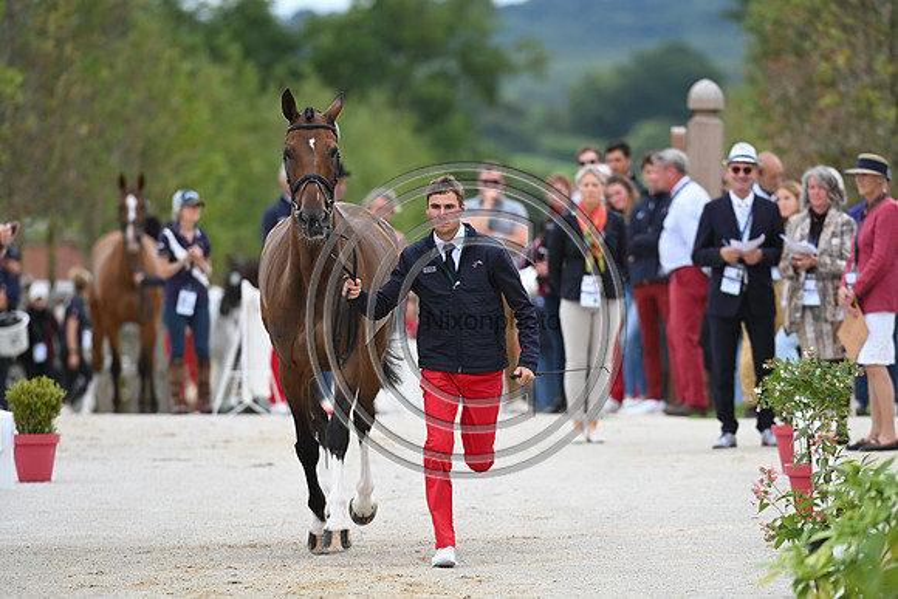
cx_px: 449
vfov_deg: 3.4
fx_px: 9980
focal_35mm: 400
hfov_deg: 5.2
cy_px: 300
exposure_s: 1/1600
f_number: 5.6
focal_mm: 400
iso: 720
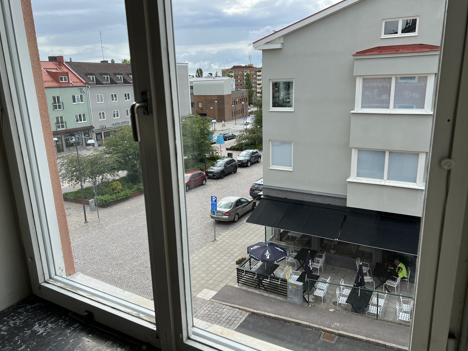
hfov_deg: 65.3
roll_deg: +3.0
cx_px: 238
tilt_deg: -13.4
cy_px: 175
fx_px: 365
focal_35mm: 27
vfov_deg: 51.4
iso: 50
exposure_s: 1/1252
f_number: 1.5
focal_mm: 5.7
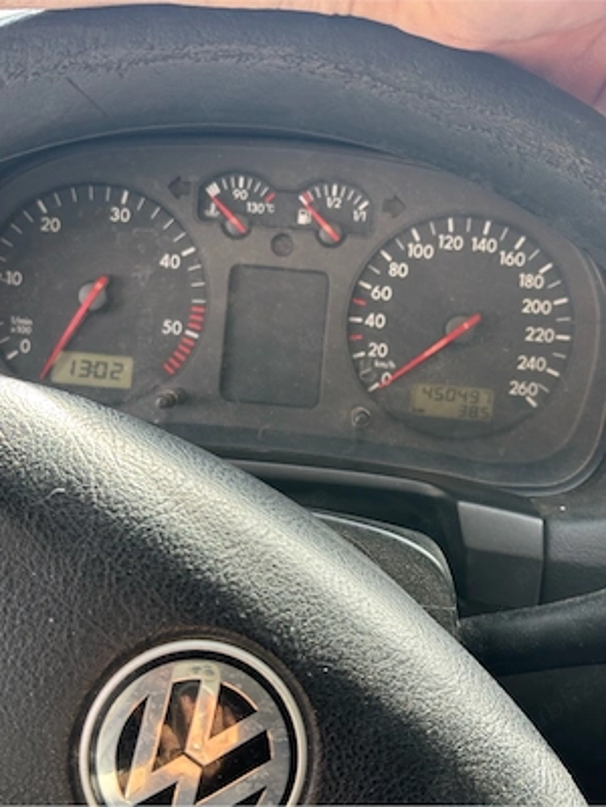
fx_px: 1120
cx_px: 303
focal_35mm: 48
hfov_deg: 30.3
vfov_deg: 39.7
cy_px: 404
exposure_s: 1/121
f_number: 1.78
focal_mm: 6.76
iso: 64
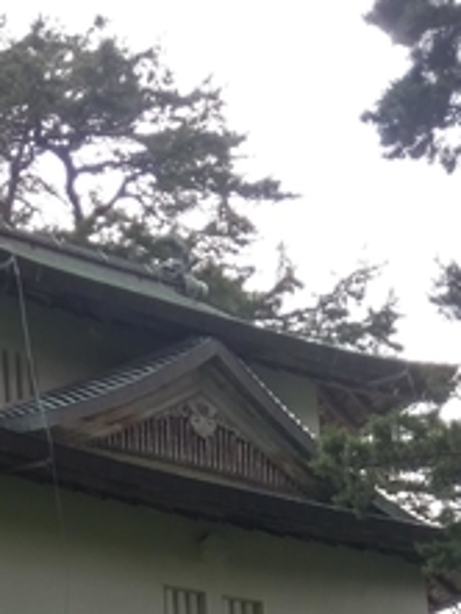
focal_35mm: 94
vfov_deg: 18.2
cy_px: 956
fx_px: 1668
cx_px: 42
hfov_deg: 15.5
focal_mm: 4.58
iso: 100
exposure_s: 1/578
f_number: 1.8
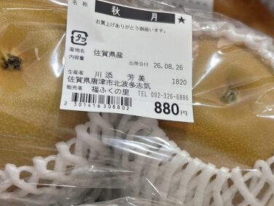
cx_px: 221
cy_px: 241
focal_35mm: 66
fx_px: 523
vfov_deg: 20.9
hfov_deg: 28.7
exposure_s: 1/120
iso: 100
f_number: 1.6
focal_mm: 5.96
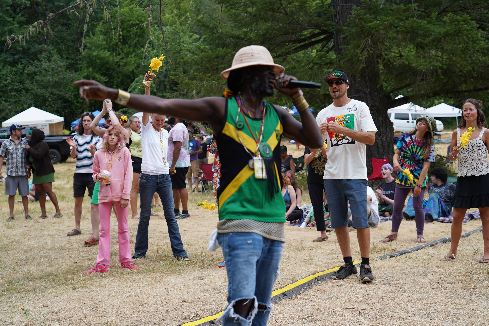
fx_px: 788
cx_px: 244
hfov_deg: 34.5
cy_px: 163
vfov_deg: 23.4
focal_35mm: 58
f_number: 4
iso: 200
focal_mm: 58
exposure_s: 1/160
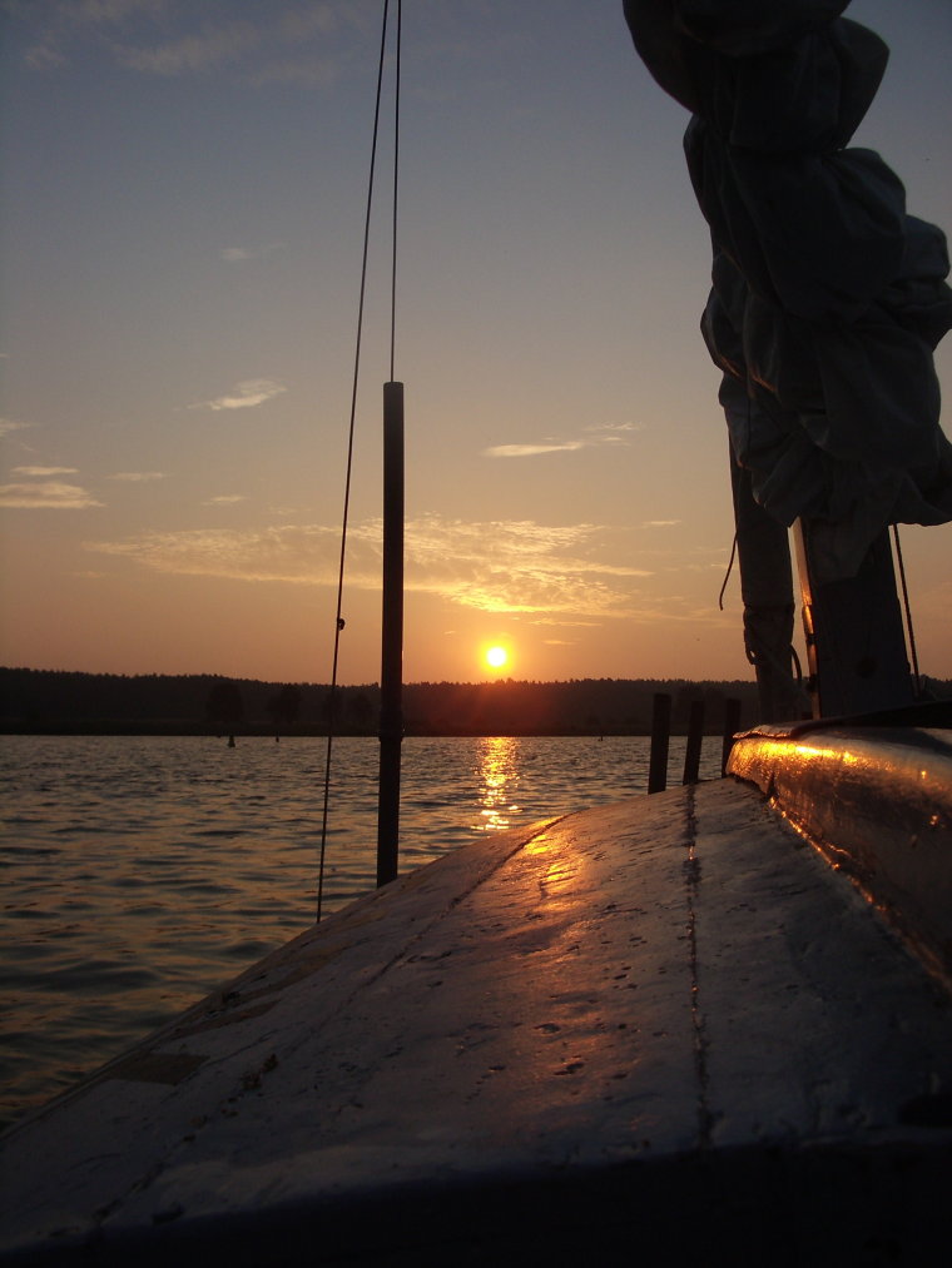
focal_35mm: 35
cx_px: 476
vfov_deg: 52.6
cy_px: 634
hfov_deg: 40.7
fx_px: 1283
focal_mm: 5.8
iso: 80
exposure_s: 1/500
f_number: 4.3
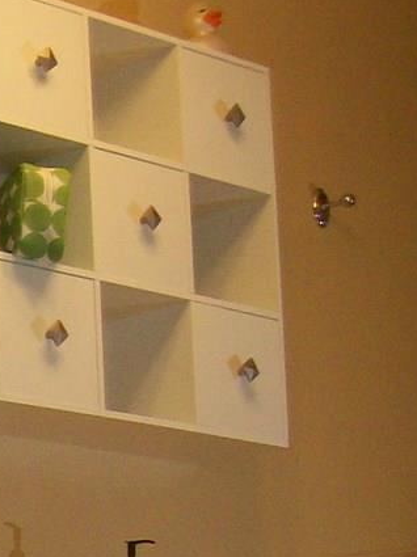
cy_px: 624
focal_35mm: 130
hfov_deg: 10.7
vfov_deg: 14.8
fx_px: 2091
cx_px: -315
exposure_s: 1/64
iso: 140
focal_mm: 6
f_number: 2.7
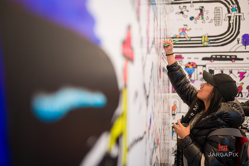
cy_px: 83
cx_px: 124
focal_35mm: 44
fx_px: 304
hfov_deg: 44.5
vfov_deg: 30.5
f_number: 3.5
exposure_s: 1/200
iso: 2500
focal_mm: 44
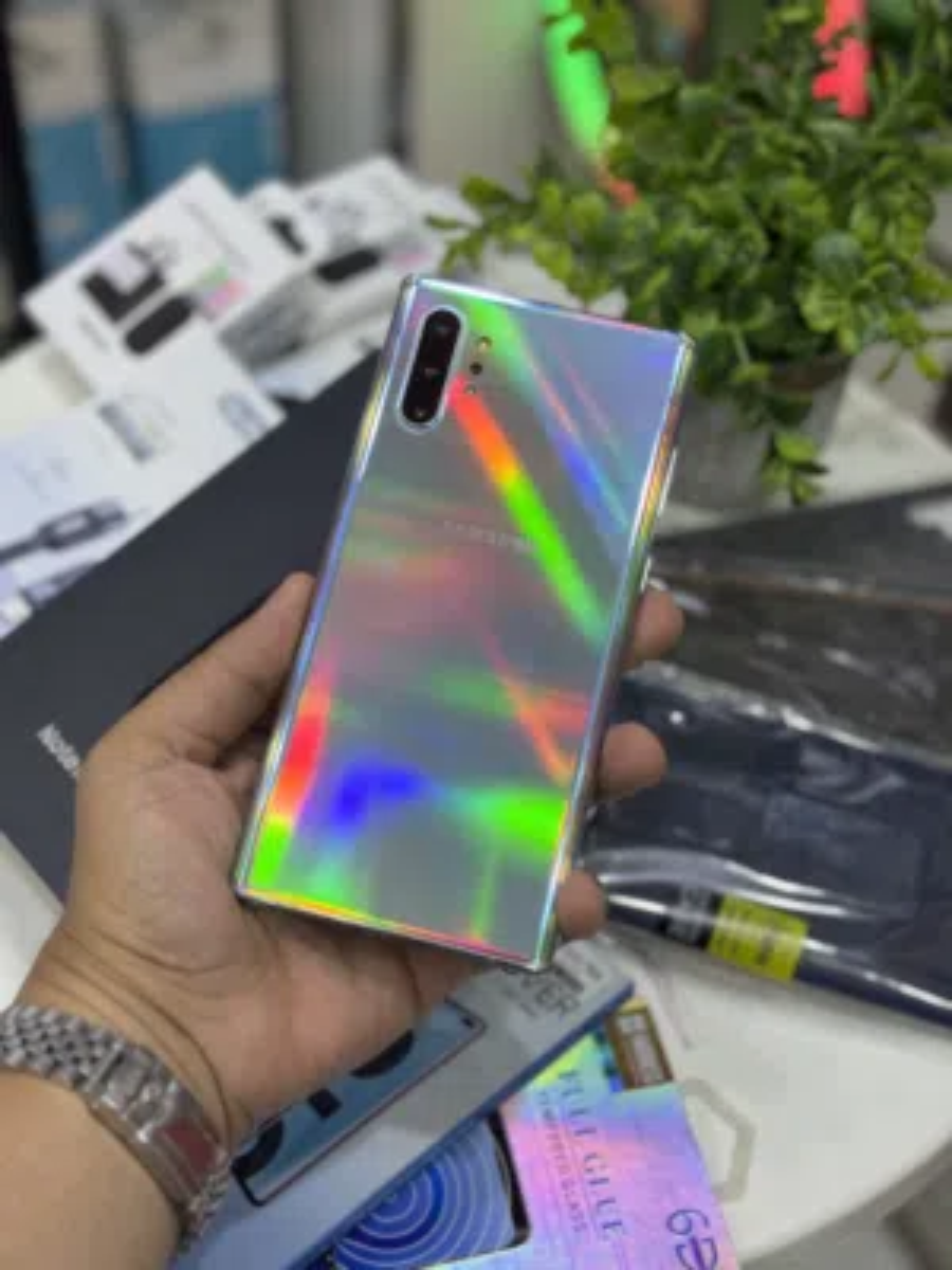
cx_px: 476
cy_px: 635
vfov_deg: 39.7
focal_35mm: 48
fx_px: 1760
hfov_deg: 30.3
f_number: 1.78
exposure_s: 1/100
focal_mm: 6.76
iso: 64
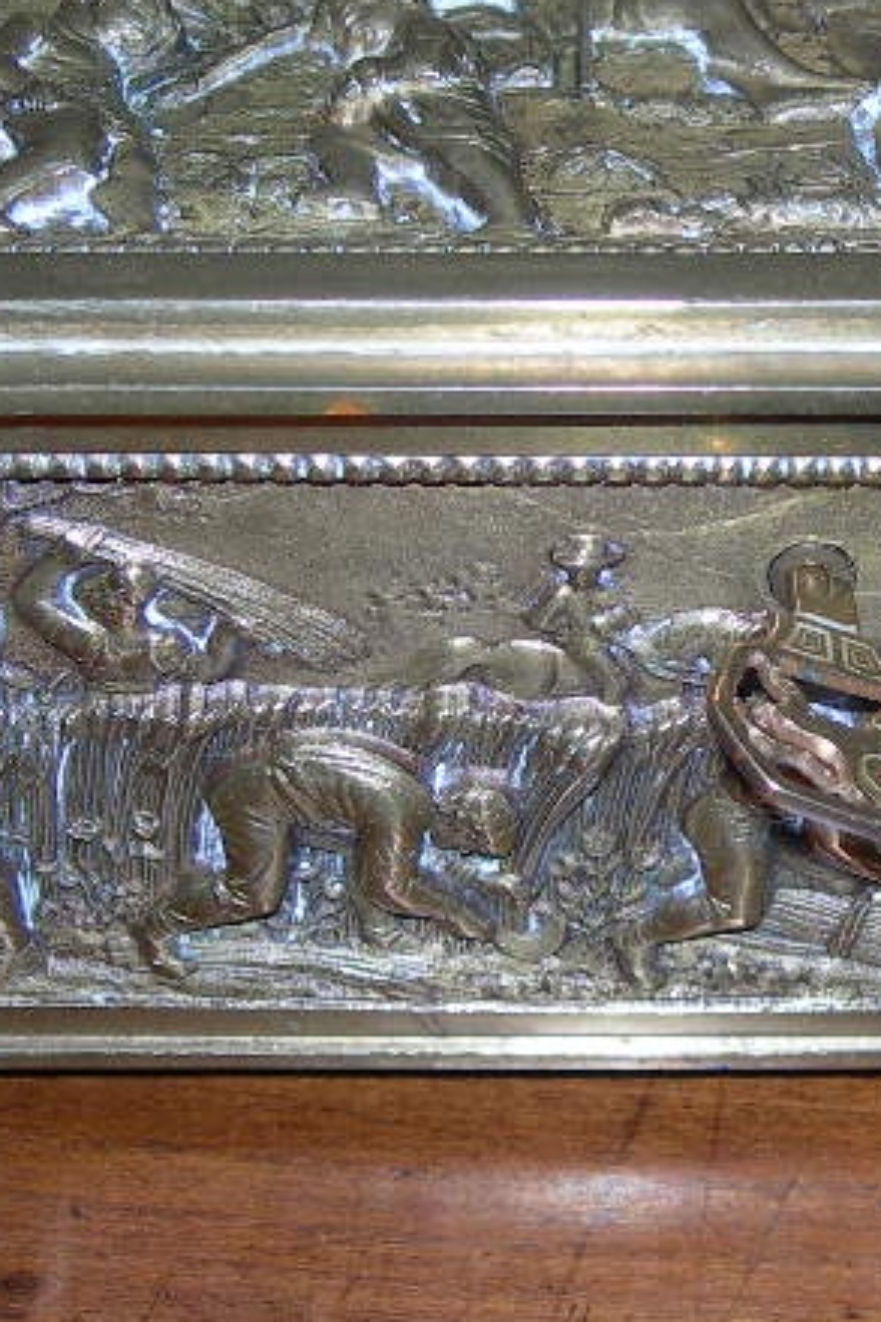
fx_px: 3380
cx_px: 827
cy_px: 703
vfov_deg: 22.1
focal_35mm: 92
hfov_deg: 14.7
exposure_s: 1/60.1
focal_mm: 7.8
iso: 50
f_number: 2.8
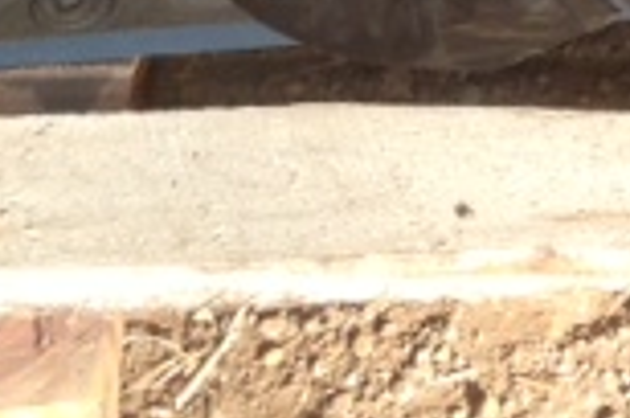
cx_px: 708
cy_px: -553
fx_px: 2497
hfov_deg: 14.0
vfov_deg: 8.7
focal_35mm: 143
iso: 160
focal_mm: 4.13
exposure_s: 1/20
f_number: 2.4
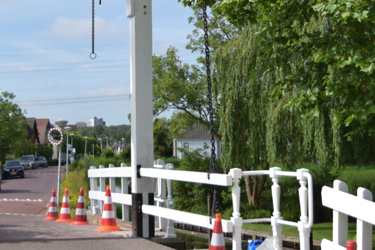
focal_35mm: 88
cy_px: 8
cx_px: 148
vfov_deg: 15.3
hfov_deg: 23.1
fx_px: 918
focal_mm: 27
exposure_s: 1/1600
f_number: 4
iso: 200
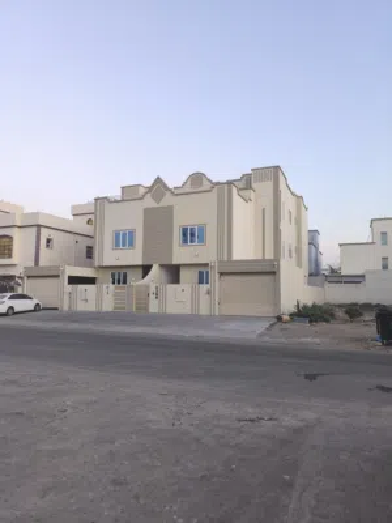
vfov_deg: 73.9
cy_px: 262
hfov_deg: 58.9
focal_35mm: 23
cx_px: 196
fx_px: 347
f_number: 1.65
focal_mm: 6.14
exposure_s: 1/100
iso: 500
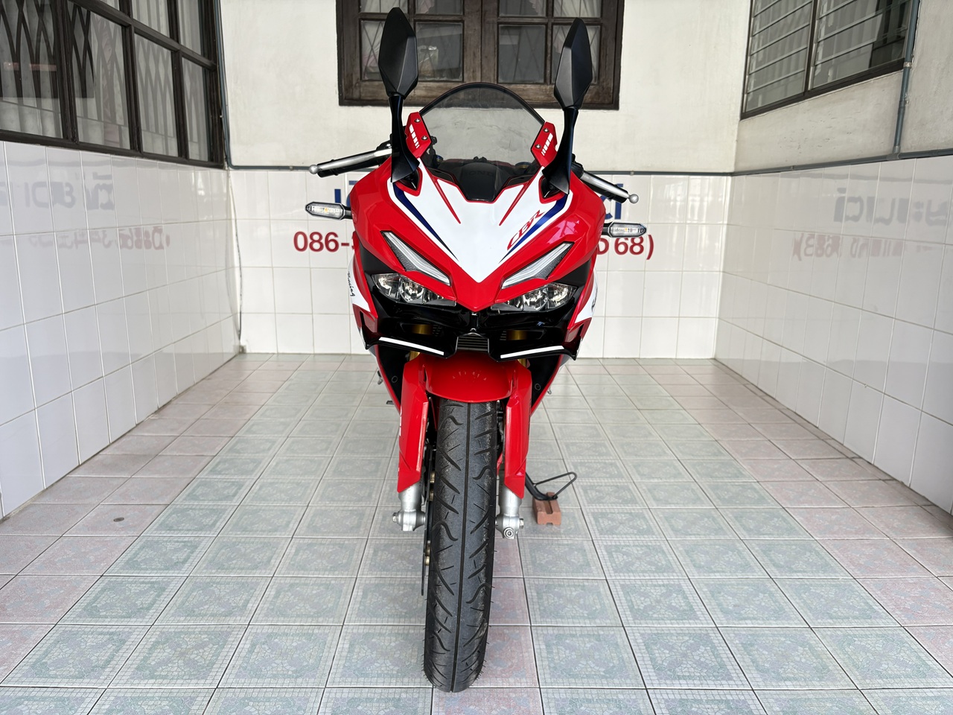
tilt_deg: -12.8
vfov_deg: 53.1
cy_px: 358
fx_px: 716
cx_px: 476
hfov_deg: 67.3
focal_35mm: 26
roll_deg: -0.4
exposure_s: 1/122
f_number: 1.6
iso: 64
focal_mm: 5.96
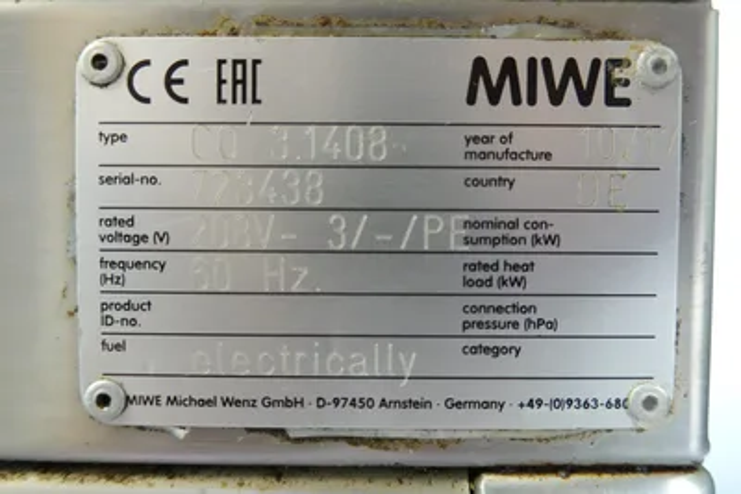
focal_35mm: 36
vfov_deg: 36.9
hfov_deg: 53.1
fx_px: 741
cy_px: 247
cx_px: 370
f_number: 4
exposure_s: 1/30
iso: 3200
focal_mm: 13.29
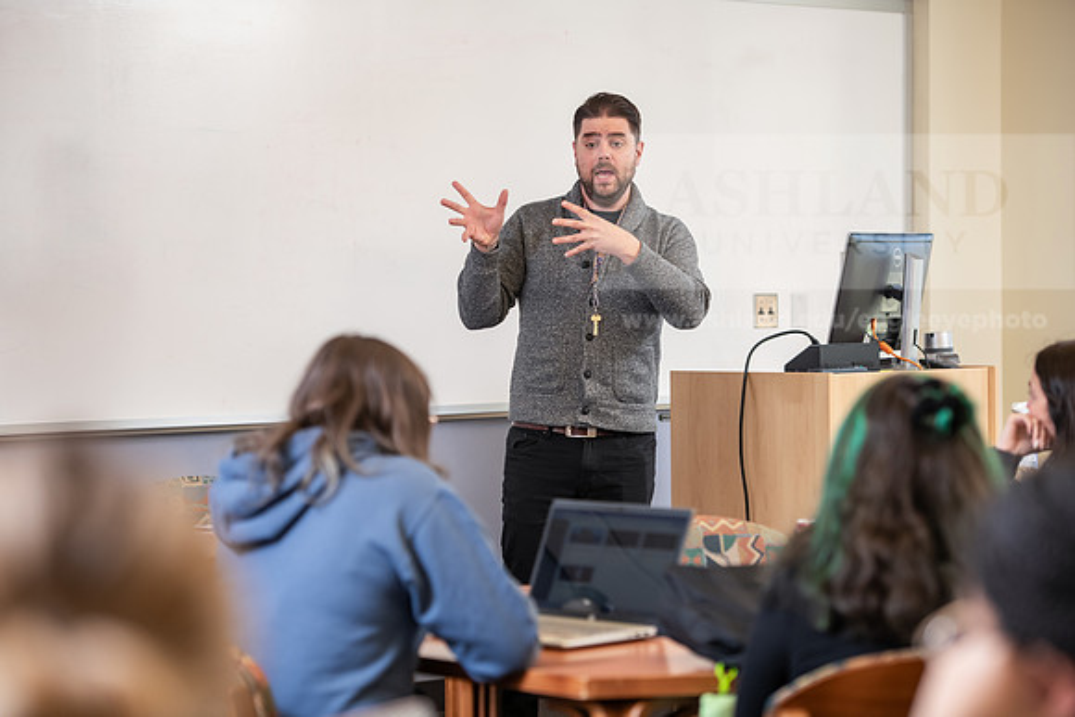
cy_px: 358
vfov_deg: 13.4
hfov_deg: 20.0
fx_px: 3046
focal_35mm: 102
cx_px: 538
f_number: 3.2
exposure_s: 1/200
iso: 800
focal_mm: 102
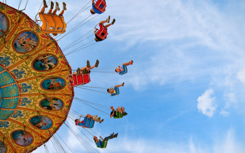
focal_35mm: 16
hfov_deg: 97.7
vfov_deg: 71.2
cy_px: 83
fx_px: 107
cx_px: 117
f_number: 5.6
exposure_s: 1/500
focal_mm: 10
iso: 200
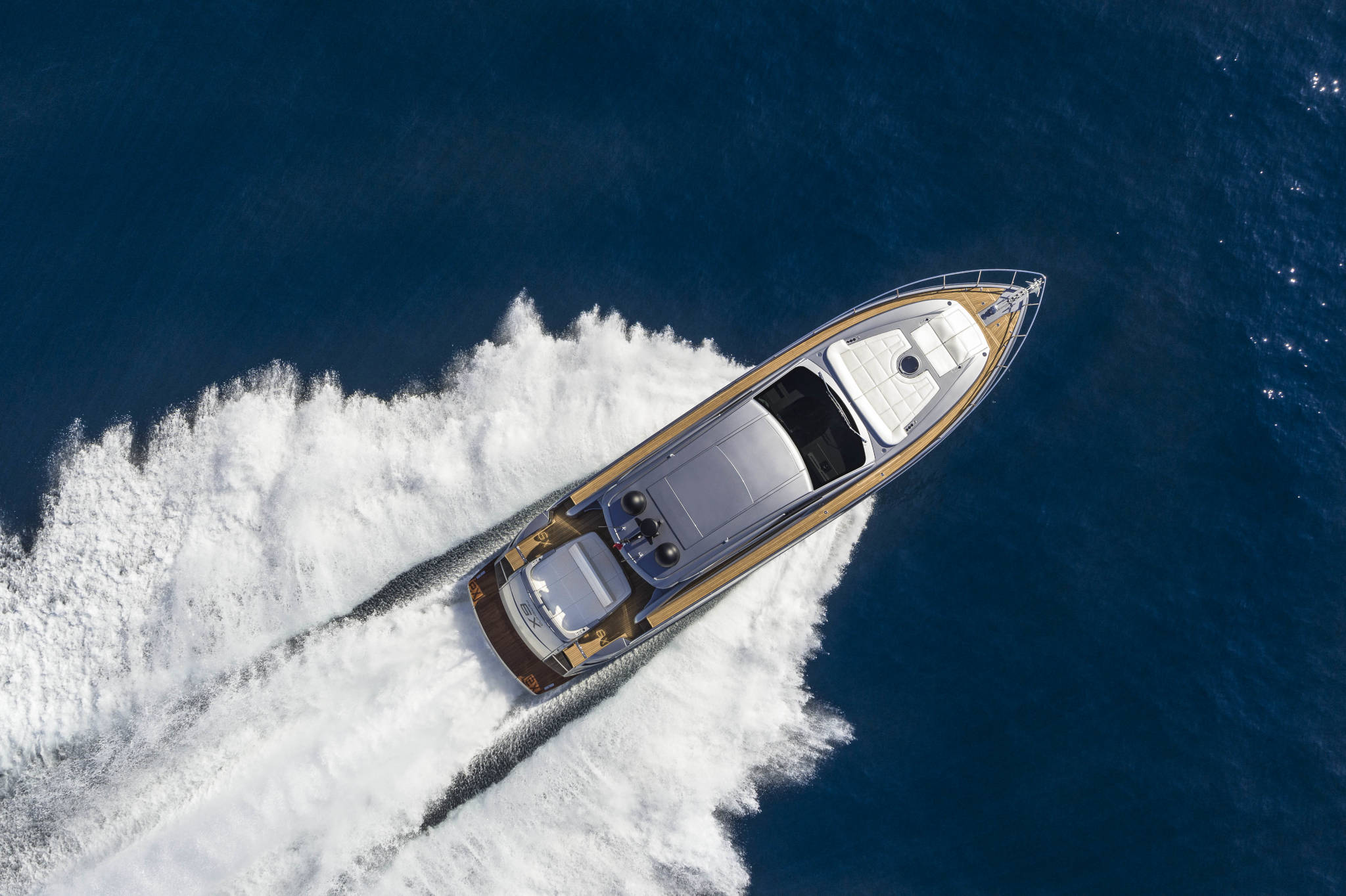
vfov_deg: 36.8
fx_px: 1345
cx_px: 673
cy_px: 448
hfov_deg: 53.1
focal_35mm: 36
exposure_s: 1/1250
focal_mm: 24
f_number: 8
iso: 400
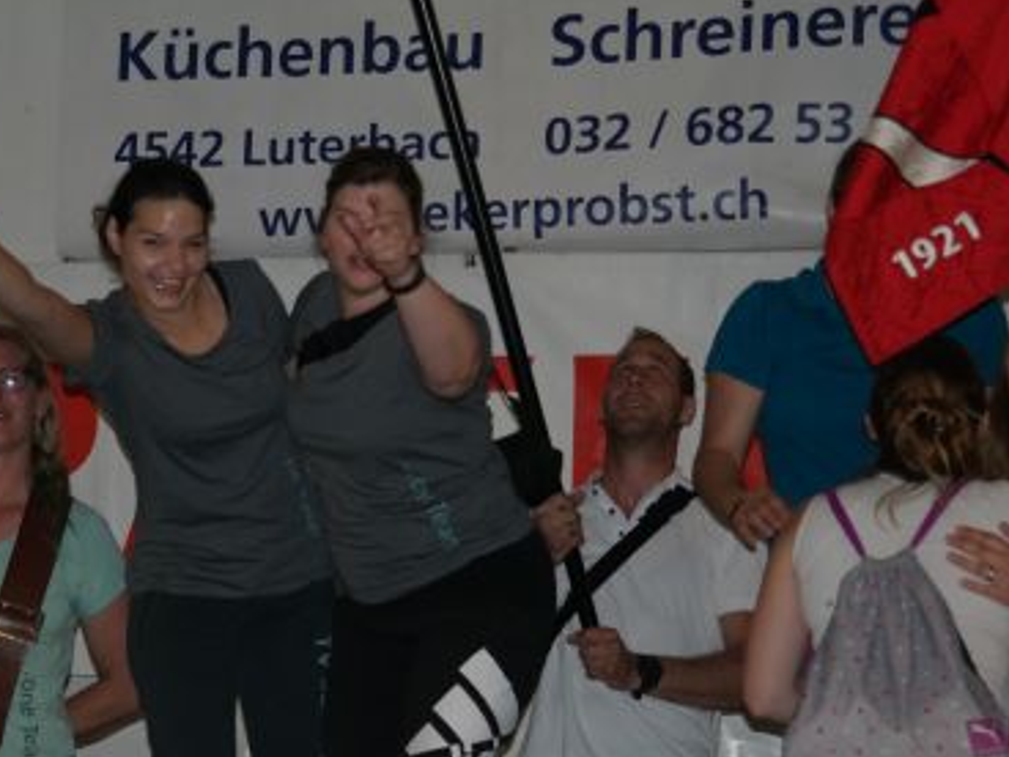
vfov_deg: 13.8
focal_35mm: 107
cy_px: 555
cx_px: 310
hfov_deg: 18.3
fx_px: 3119
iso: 400
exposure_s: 1/50
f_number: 5
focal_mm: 42
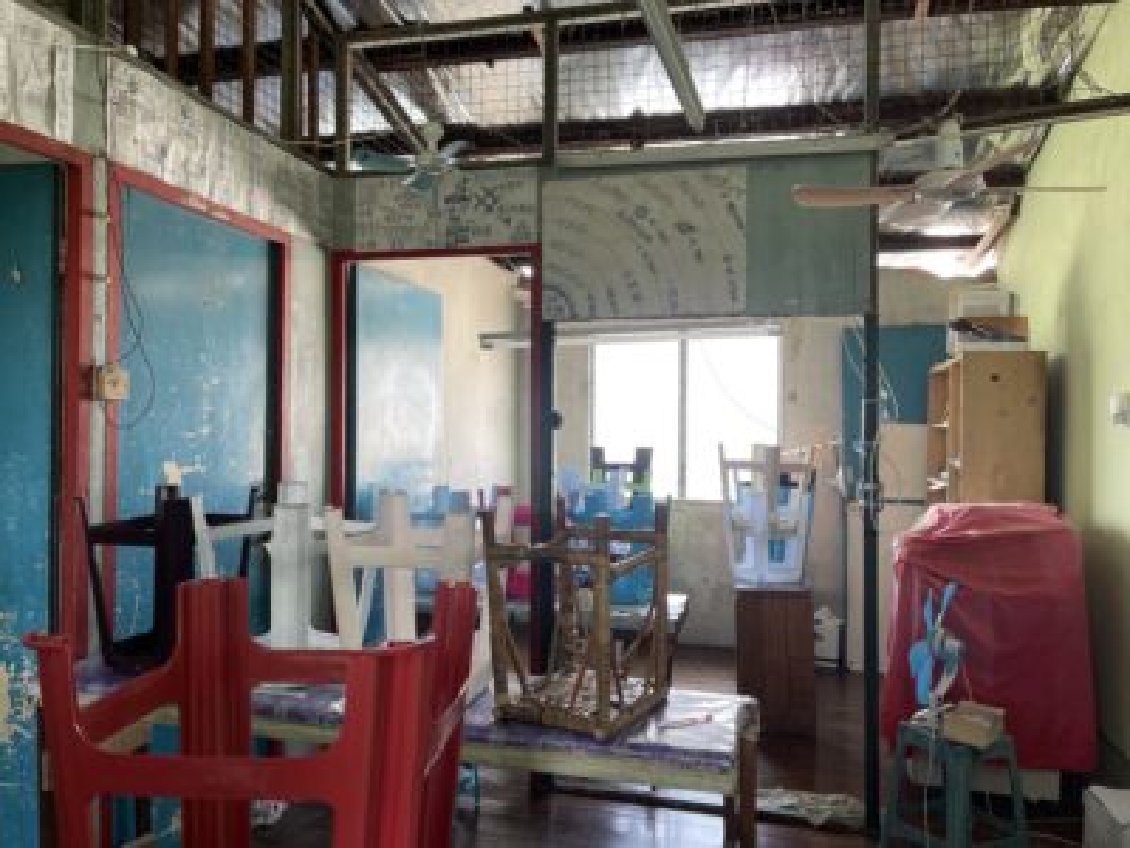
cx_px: 565
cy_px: 424
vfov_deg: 53.1
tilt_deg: +0.6
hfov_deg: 67.3
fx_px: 849
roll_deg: -0.8
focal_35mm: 26
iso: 125
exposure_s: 1/121
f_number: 1.6
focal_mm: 5.1
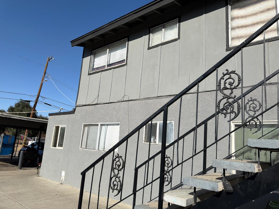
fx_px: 193
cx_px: 140
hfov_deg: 71.6
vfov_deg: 56.8
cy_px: 104
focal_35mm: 24
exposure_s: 1/7353
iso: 80
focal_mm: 6.76
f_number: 1.78
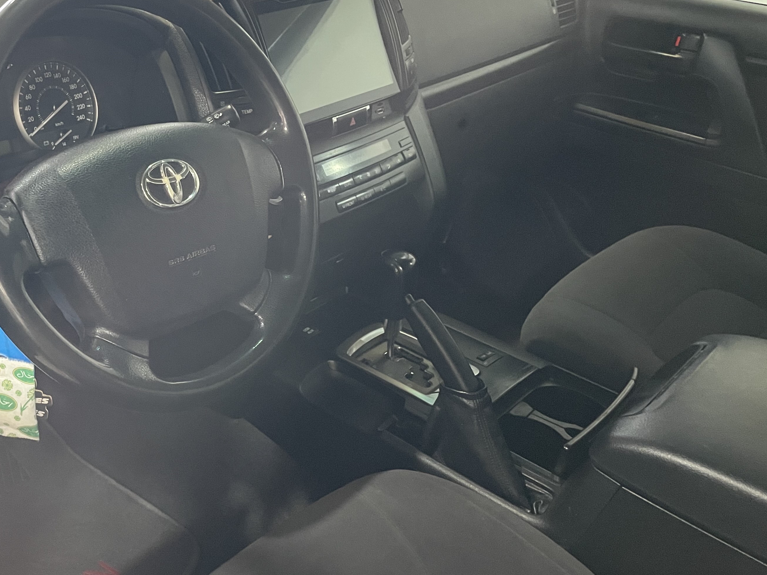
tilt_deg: -31.3
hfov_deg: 45.1
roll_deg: -2.9
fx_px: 886
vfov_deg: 36.0
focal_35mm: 40
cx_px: 188
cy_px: 287
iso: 640
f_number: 1.6
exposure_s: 1/40
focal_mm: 4.2
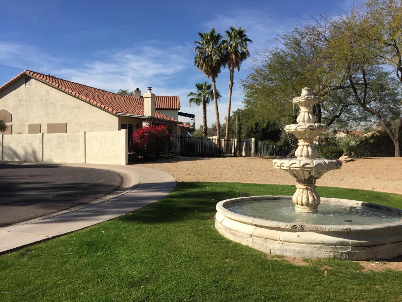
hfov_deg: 61.7
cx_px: 201
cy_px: 151
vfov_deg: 48.2
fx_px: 337
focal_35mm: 29
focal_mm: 4.15
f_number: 2.2
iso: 32
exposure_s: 1/2198
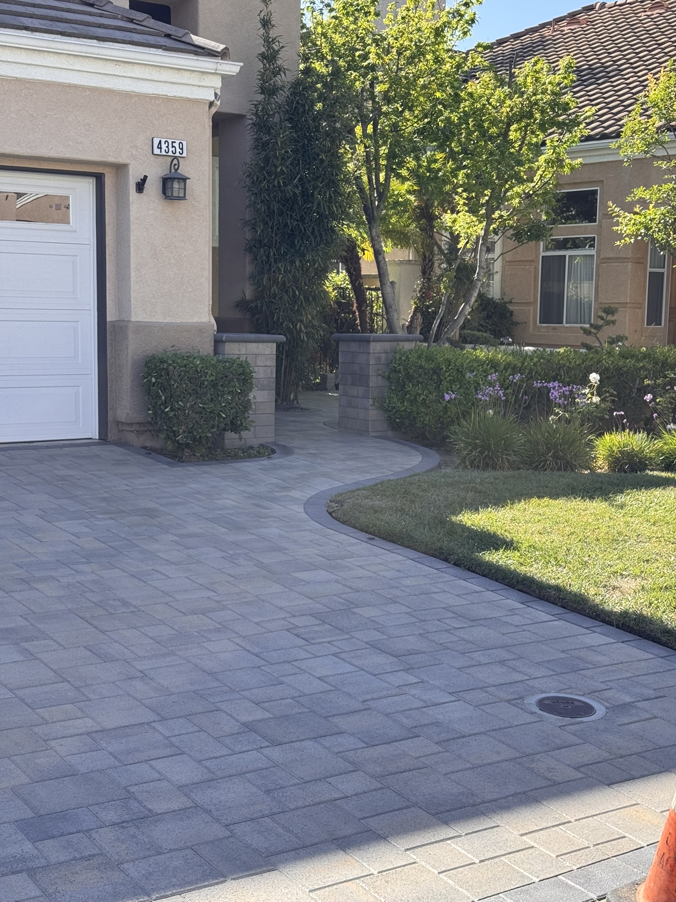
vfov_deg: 39.7
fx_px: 1250
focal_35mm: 48
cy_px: 451
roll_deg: -0.9
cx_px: 338
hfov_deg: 30.3
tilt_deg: -6.7
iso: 64
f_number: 1.78
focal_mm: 6.76
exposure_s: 1/1312
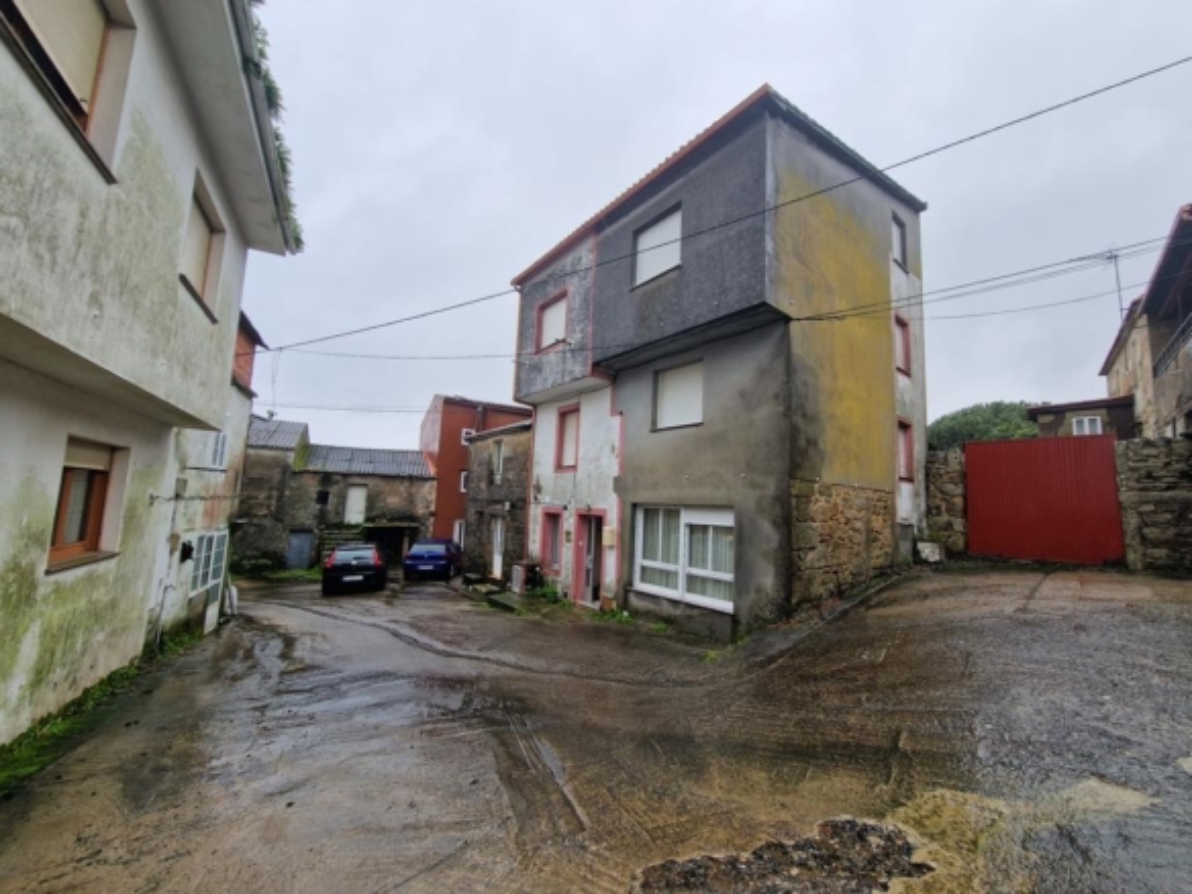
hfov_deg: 106.2
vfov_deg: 89.9
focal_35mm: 13
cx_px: 596
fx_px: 448
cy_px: 447
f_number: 2.2
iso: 50
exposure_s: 1/204
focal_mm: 2.2
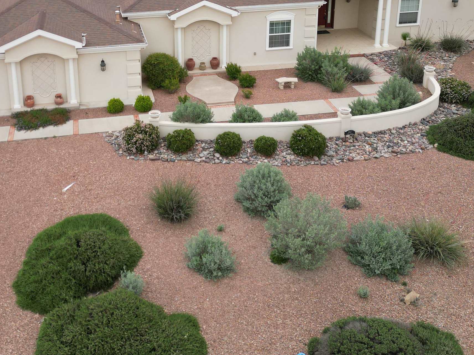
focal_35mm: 43
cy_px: 40
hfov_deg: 43.6
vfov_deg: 32.1
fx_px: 589
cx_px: 190
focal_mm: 6.72
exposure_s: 1/1250
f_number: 1.7
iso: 130
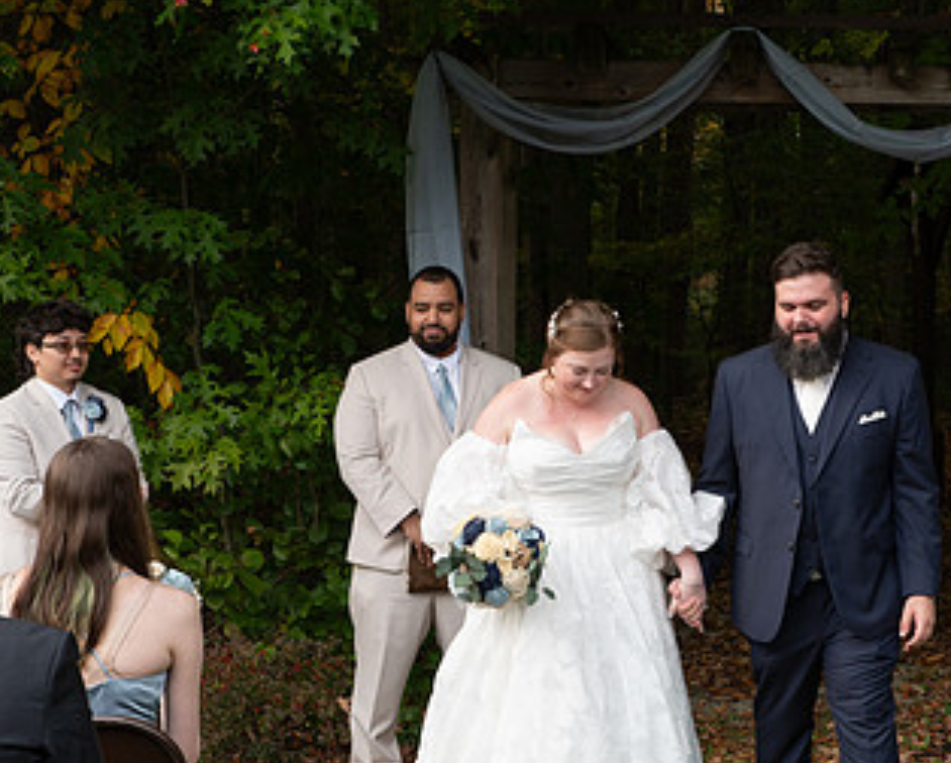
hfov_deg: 18.3
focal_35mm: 104
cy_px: 423
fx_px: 2931
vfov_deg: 14.8
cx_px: 678
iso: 400
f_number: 6.3
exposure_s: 1/200
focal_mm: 55
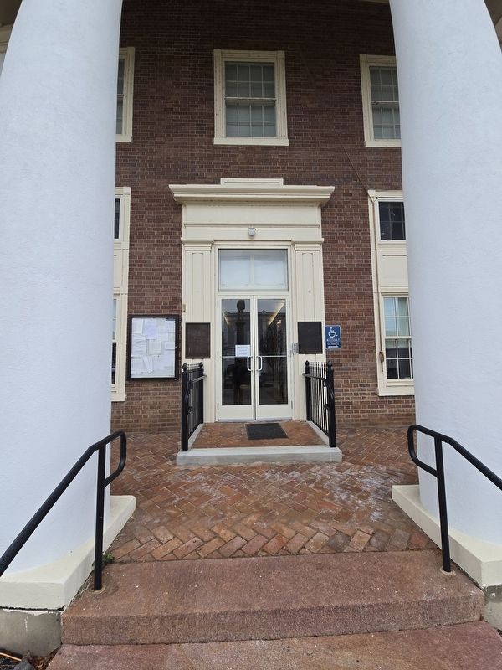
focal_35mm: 13
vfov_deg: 106.2
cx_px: 251
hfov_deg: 89.9
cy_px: 335
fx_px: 251
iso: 50
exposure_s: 1/373
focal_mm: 2.2
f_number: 2.2
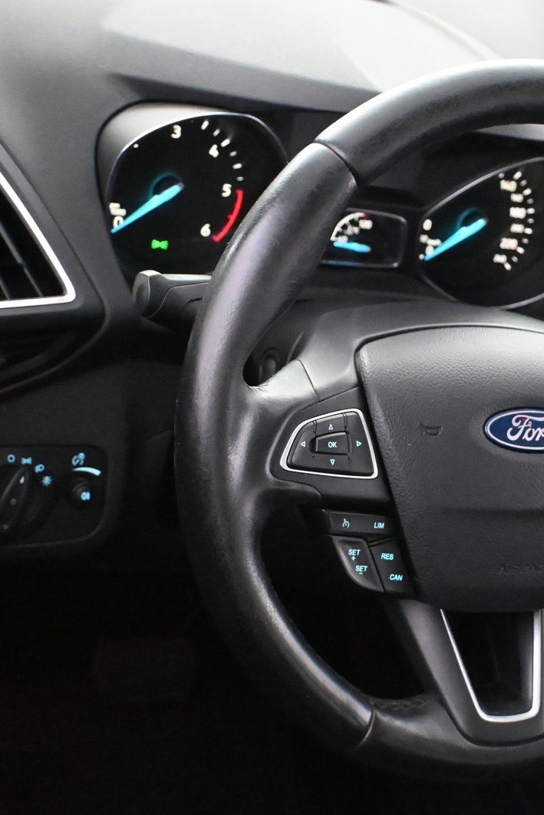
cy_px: 406
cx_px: 493
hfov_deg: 20.8
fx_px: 1450
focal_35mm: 64
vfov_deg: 31.4
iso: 12800
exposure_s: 1/60
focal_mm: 28
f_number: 4.5
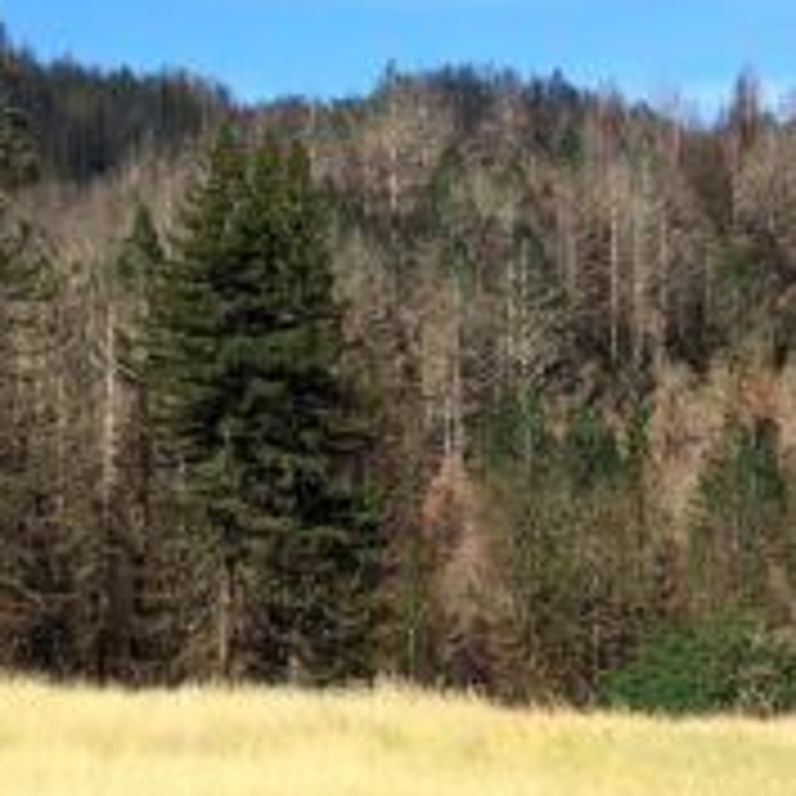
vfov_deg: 19.9
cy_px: 243
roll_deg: -0.5
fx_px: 2263
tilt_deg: +5.8
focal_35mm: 87
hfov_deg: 19.9
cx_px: 490
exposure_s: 1/1374
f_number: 2.2
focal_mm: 4.15
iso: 25
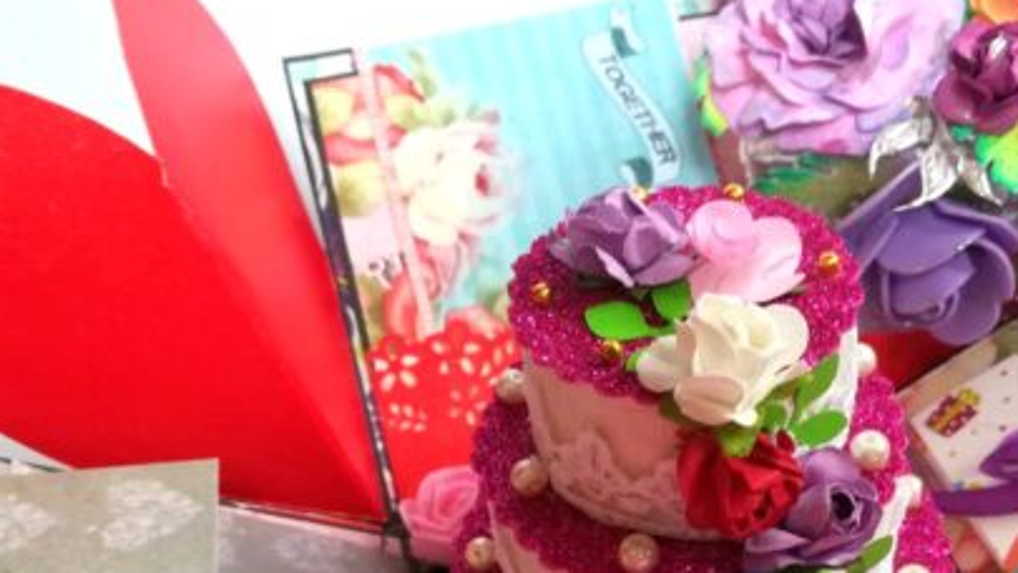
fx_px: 1134
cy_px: 460
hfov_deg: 47.7
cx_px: 661
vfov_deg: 27.8
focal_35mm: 42
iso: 160
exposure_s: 1/33.3
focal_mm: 3.83
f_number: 2.2
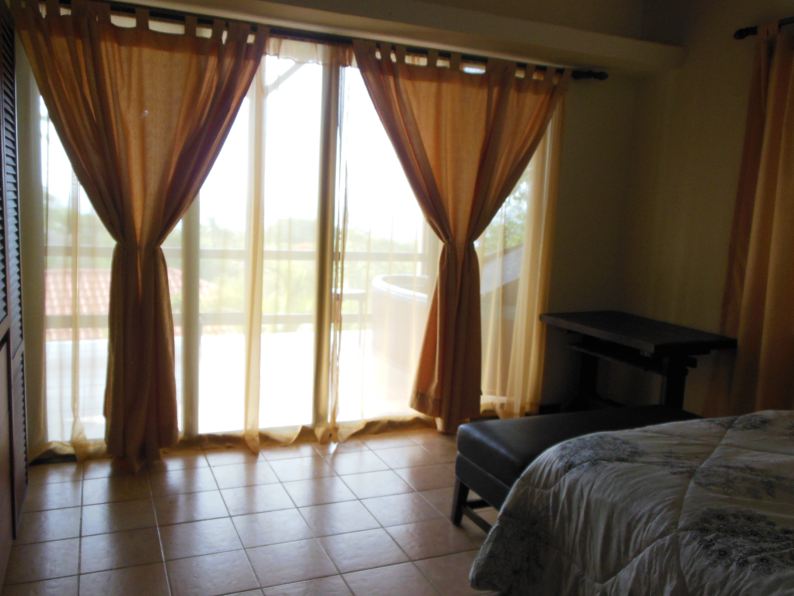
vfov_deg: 48.2
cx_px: 397
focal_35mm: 29
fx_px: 665
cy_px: 298
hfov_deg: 61.7
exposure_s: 1/160
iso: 400
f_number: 3.3
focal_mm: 5.2
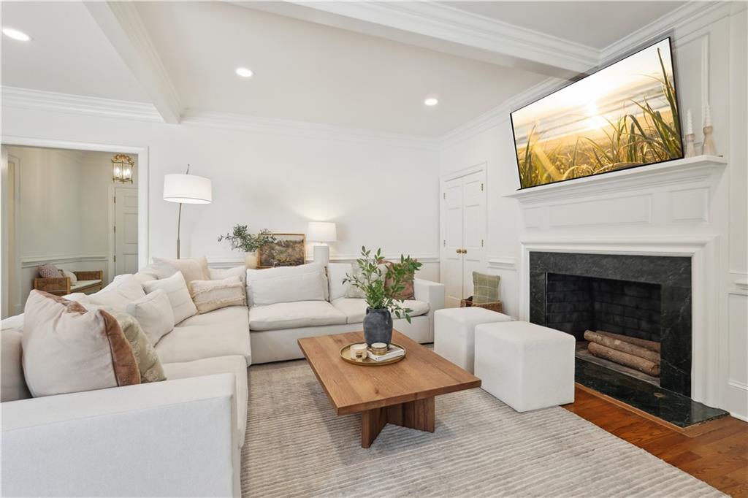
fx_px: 332
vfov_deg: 73.7
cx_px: 374
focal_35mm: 16
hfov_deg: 96.8
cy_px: 249
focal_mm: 16
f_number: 8
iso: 400
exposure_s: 1/5
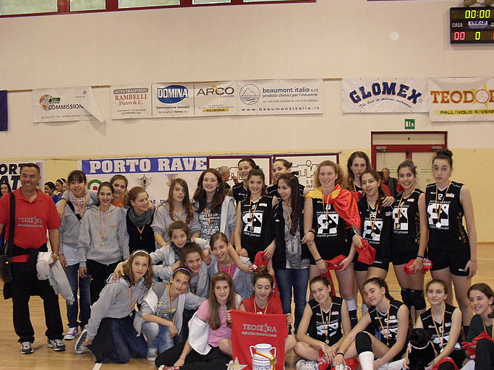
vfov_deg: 35.1
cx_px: 268
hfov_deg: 45.7
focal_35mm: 41
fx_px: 585
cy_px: 210
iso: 240
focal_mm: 6.3
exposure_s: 1/45
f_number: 3.2
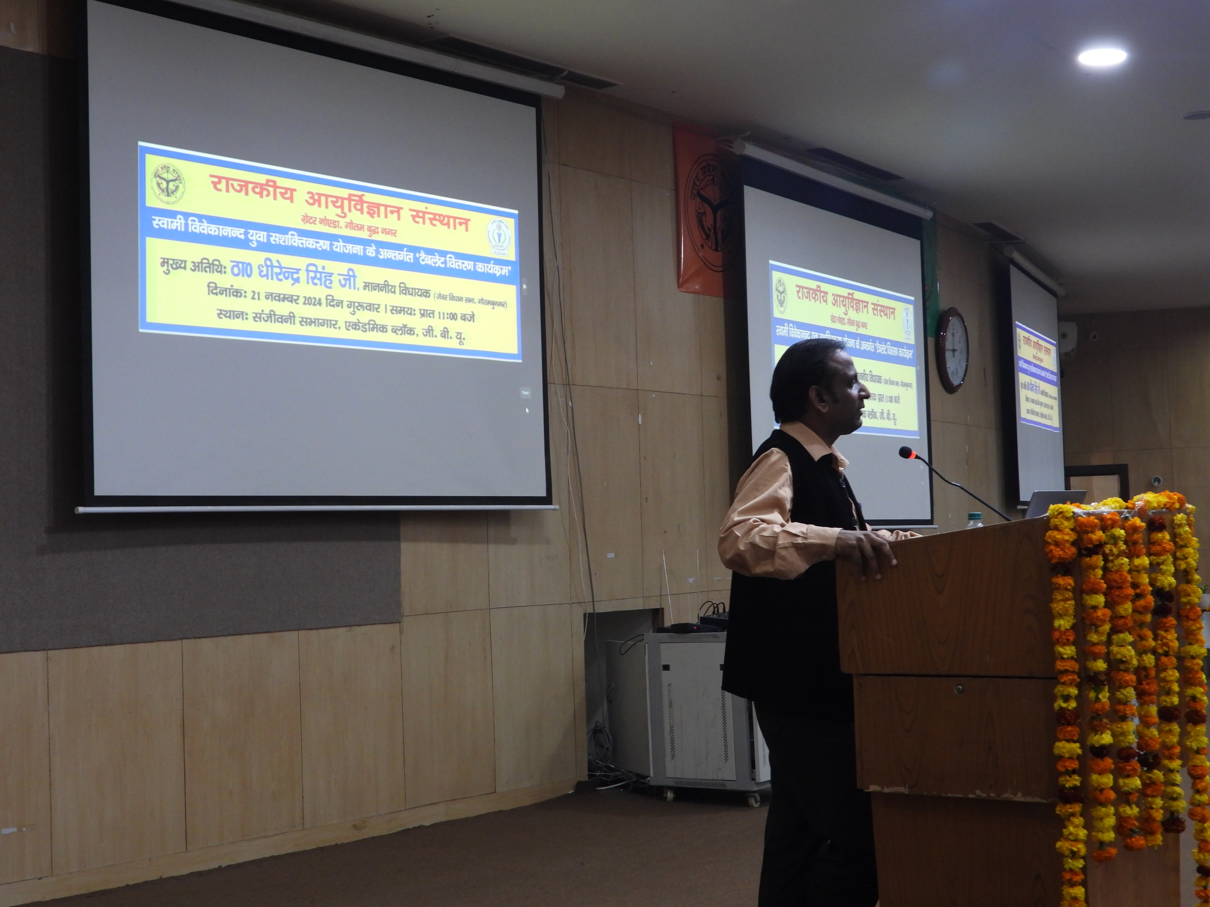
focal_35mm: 50
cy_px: 454
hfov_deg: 38.2
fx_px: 1748
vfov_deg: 29.1
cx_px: 605
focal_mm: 9
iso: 320
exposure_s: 1/30
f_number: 3.2
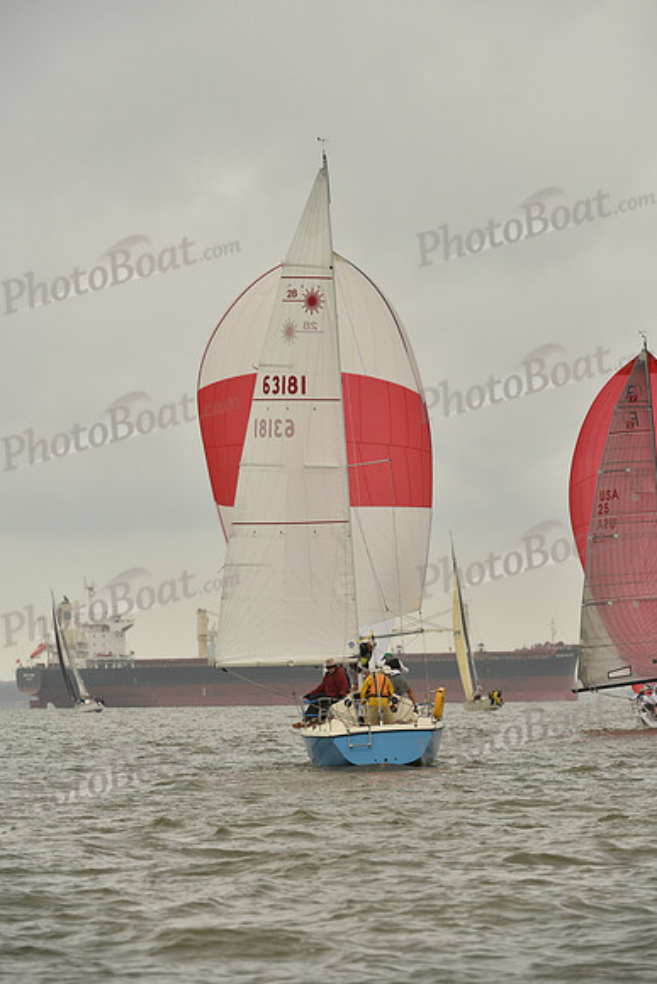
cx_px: 328
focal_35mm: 250
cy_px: 492
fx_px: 6839
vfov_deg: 8.2
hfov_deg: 5.5
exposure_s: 1/800
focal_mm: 250
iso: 400
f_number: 9
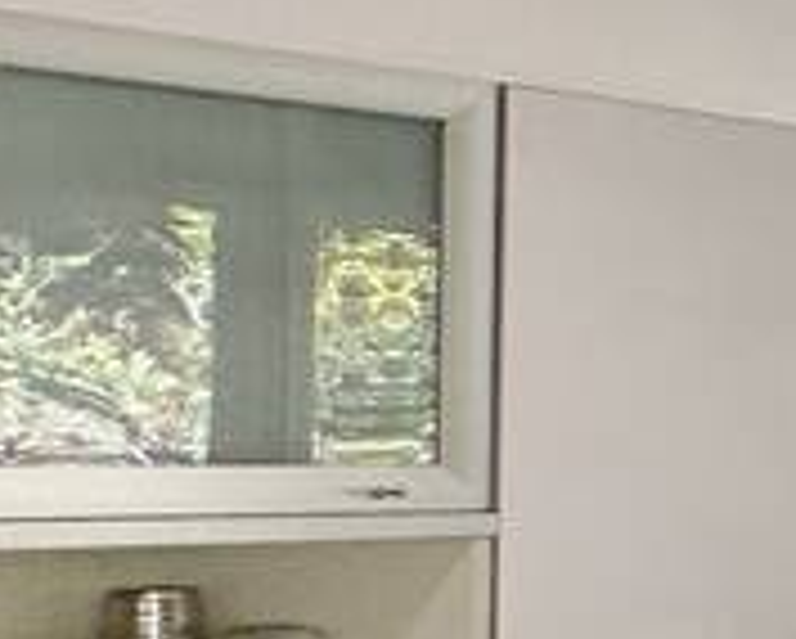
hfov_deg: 8.4
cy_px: 450
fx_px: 2618
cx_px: 3112
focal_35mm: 111
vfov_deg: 13.9
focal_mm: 2.22
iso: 100
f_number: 2.2
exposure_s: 1/120
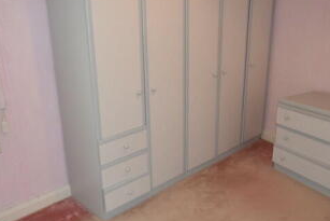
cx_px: 140
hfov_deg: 58.4
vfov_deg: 41.1
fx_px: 293
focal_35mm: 32
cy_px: 116
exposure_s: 1/100
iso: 800
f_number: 5
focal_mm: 10
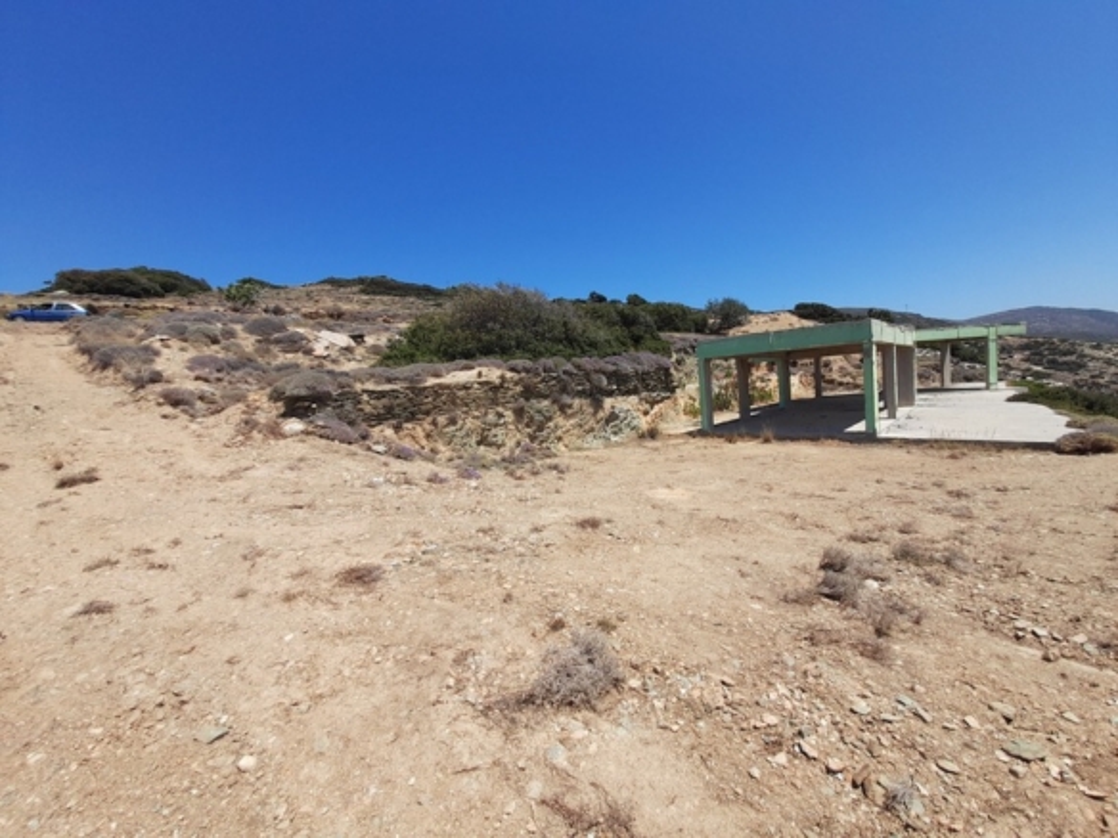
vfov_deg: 89.9
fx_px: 420
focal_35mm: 13
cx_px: 559
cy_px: 419
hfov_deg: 106.2
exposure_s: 1/1370
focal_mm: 1.42
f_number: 2.2
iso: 40
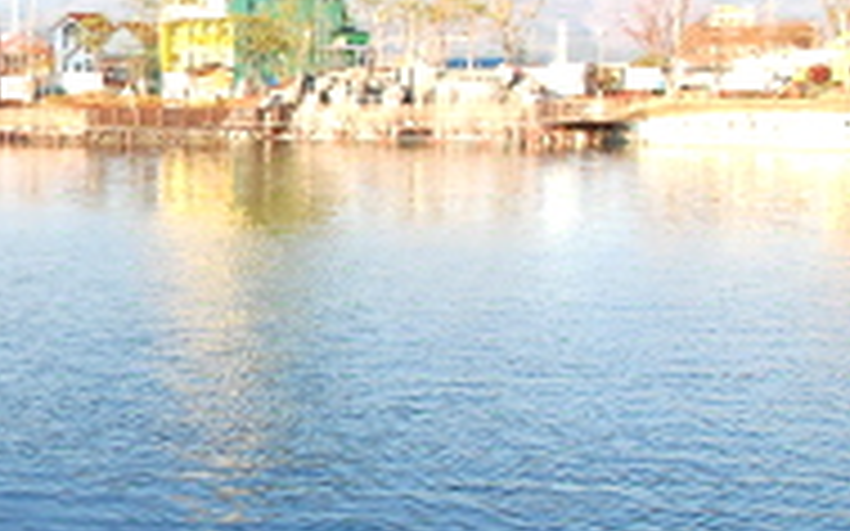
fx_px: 1691
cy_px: 189
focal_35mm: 73
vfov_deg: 17.8
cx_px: -117
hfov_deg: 25.8
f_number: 10
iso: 800
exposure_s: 1/320
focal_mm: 18
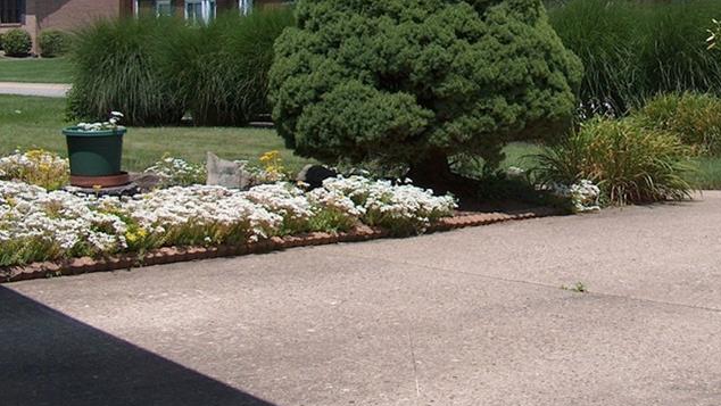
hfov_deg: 31.7
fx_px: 1243
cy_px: 16
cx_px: 545
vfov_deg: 18.2
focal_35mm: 65
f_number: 6.7
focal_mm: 7.6
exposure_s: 1/379
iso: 100
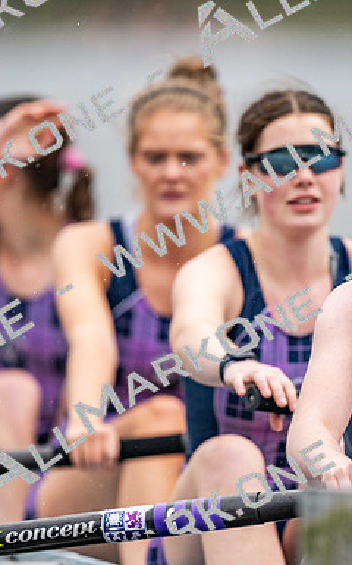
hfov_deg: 1.4
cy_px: 282
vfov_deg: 2.3
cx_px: 279
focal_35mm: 922
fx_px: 14178
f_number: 4
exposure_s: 1/2500
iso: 900
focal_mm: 600
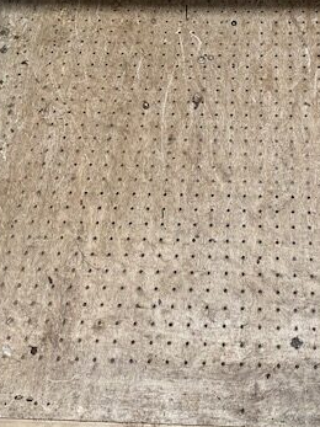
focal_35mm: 48
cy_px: 162
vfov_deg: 39.4
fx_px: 592
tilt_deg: -59.5
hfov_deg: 30.0
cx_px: 219
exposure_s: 1/122
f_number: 1.8
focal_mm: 4.25
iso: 64
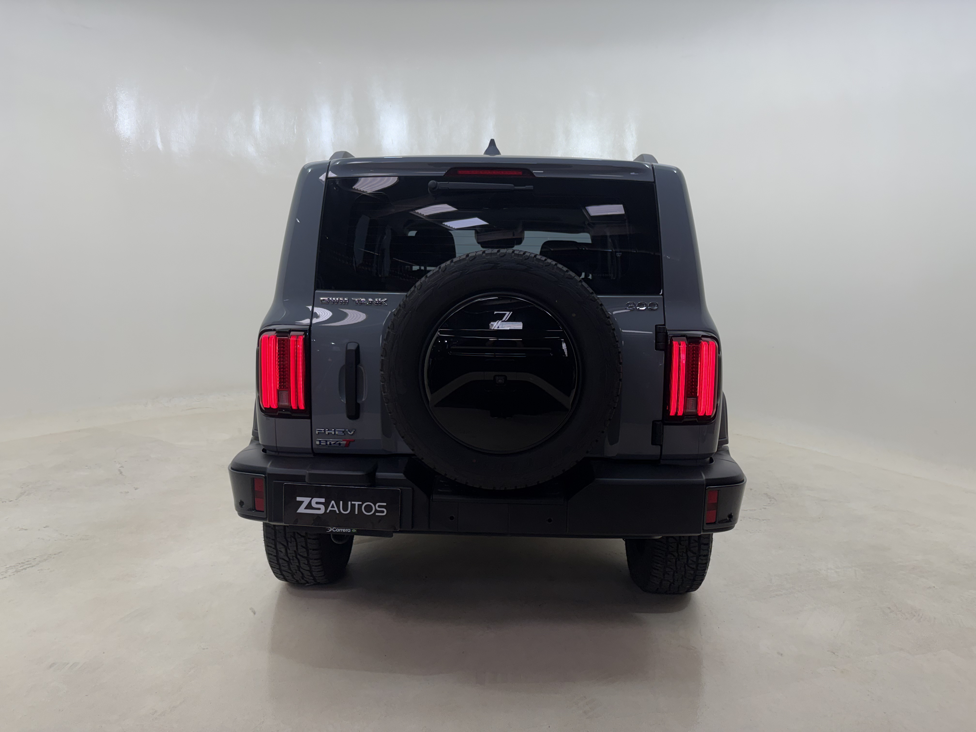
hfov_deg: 67.3
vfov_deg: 53.1
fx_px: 733
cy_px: 366
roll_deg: -0.8
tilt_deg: -7.9
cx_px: 488
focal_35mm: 26
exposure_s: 1/200
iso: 40
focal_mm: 5.96
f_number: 1.6
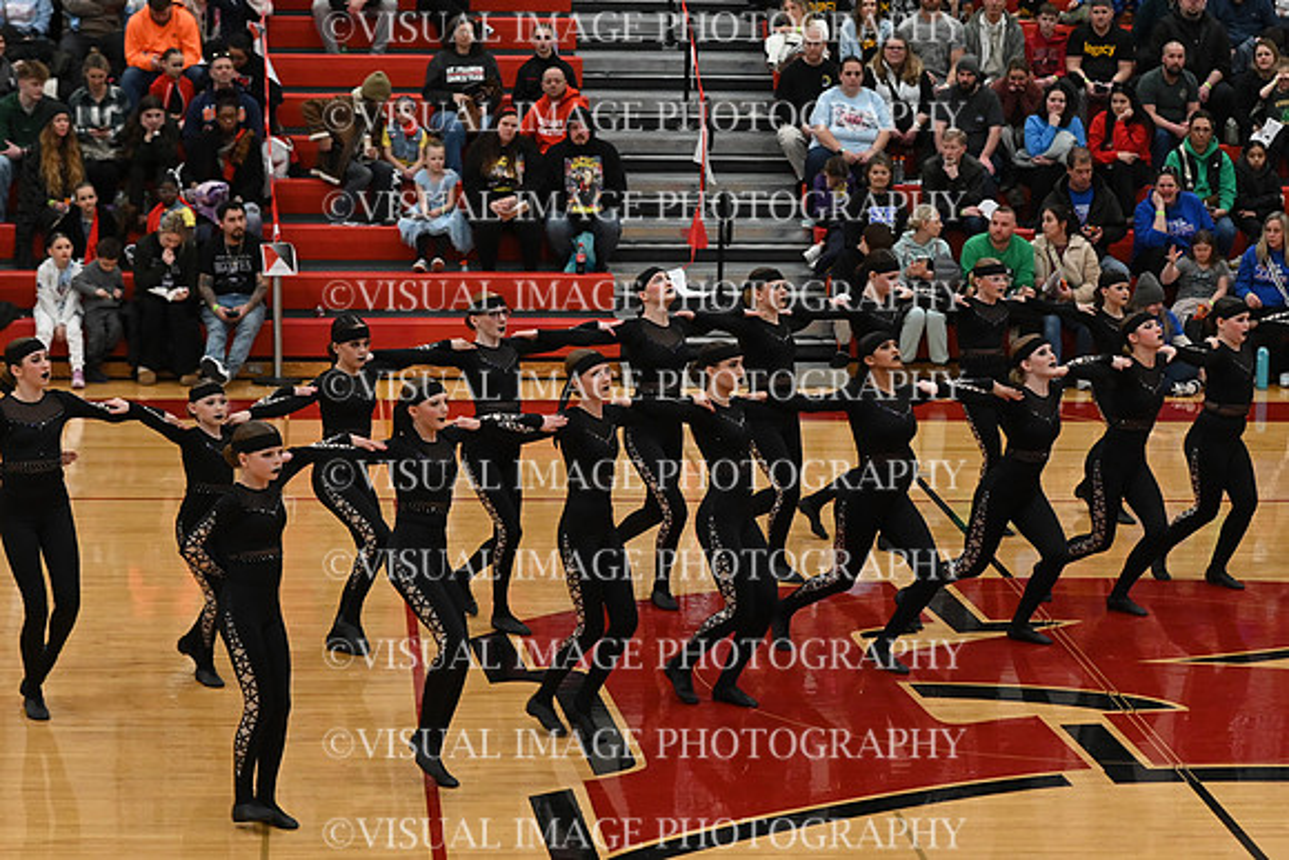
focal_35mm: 105
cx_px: 644
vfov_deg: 13.0
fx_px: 3760
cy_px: 430
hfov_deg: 19.5
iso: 3200
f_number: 4
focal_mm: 70
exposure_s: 1/400
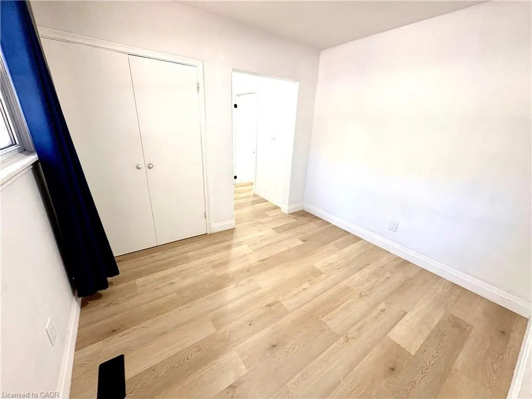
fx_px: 215
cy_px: 200
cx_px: 266
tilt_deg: -20.3
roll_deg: -2.3
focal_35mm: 14
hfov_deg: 102.1
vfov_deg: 85.7
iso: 160
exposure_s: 1/60
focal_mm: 2.22
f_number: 2.2
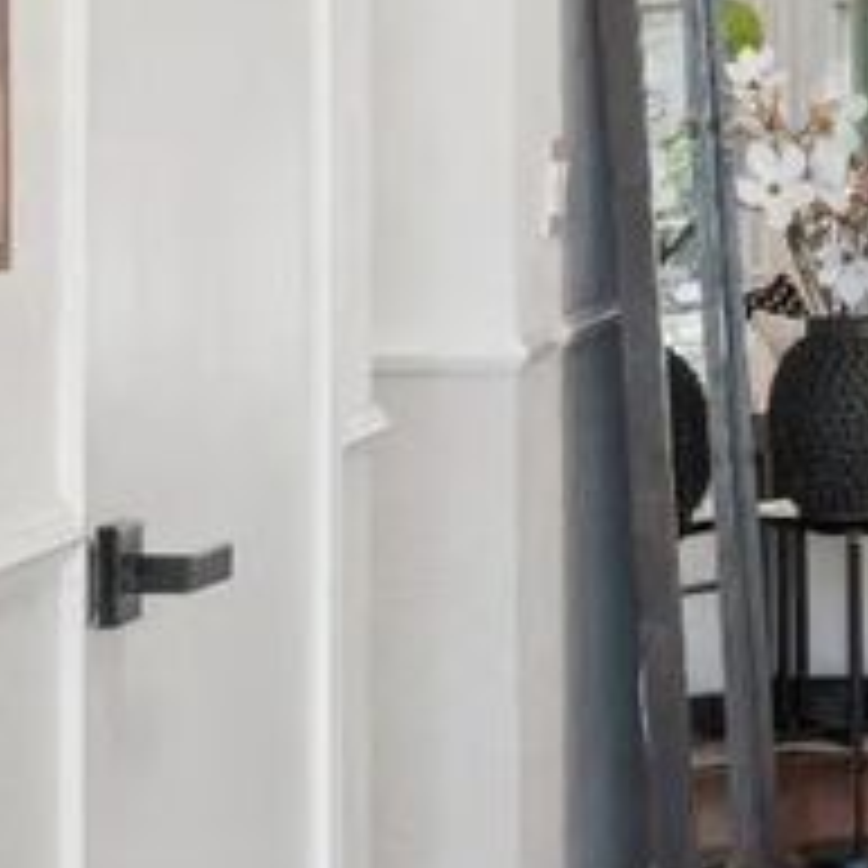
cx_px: 1205
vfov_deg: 13.8
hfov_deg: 13.2
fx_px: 3575
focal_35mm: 126
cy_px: 299
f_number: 7.1
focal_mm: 28
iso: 400
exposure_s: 1/13
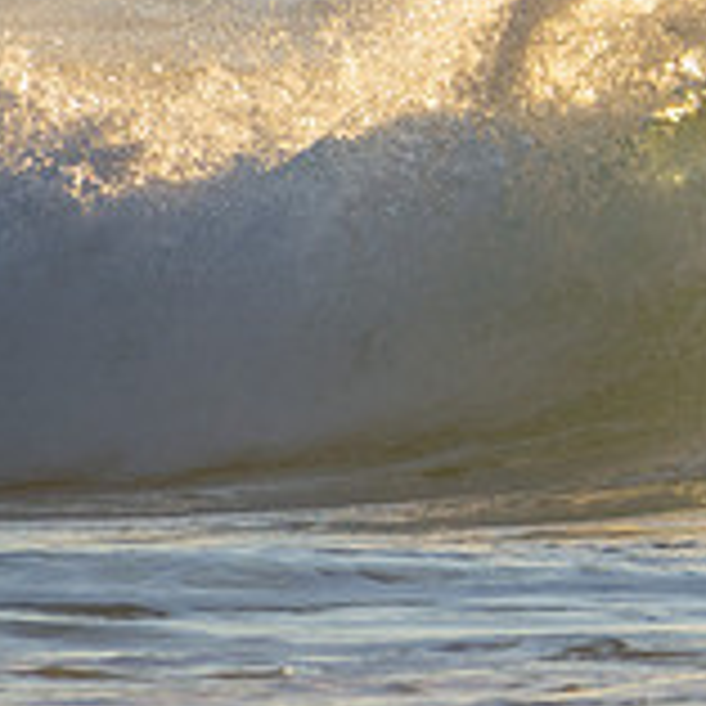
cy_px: -65
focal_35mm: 2351
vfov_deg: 0.7
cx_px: 1259
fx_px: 54248
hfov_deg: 0.7
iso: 220
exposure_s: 1/1250
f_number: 5.6
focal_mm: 500
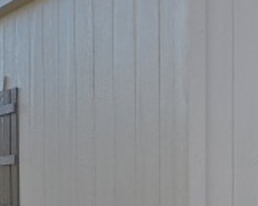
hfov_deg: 21.2
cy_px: 193
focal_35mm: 89
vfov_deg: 17.0
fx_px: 680
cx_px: 204
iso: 80
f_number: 1.7
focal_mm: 6.3
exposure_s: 1/4766
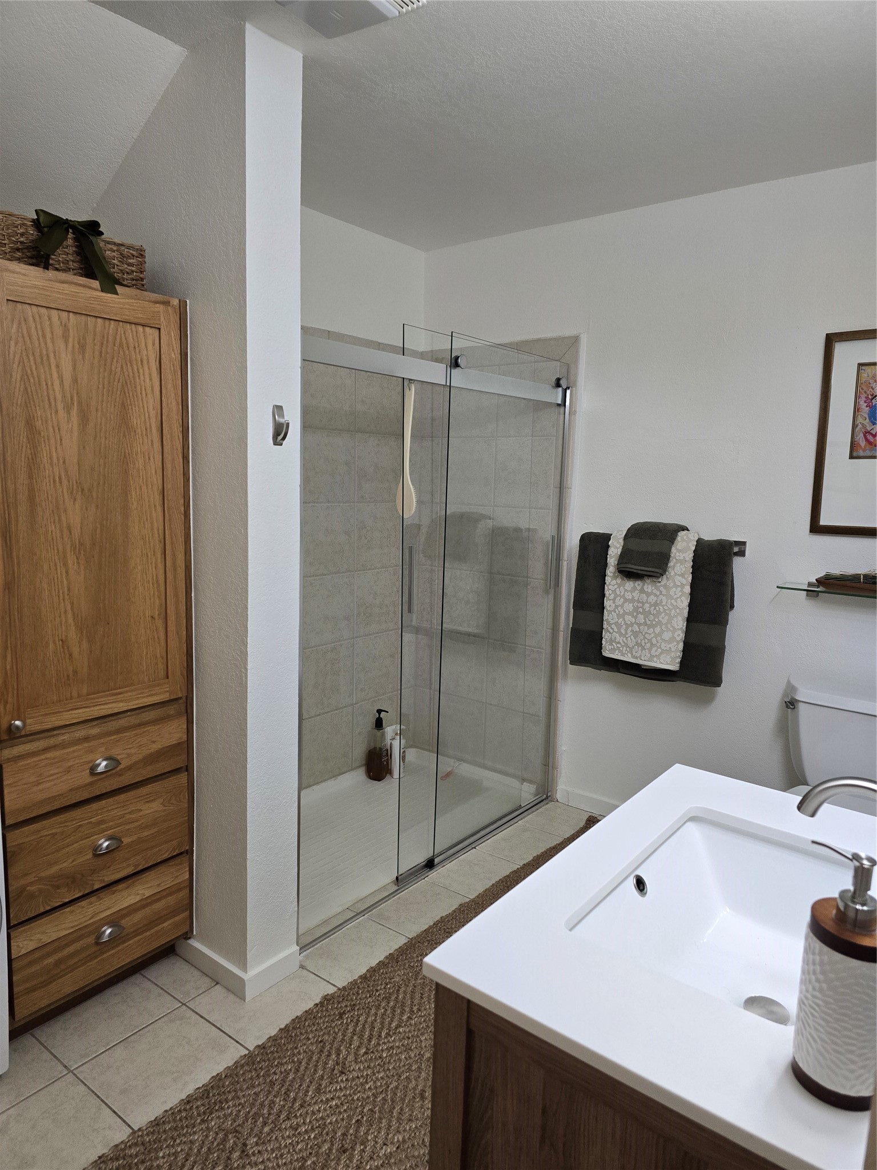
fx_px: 777
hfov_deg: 58.9
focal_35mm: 23
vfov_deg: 73.9
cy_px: 585
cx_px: 438
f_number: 1.7
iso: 200
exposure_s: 1/120
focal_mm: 6.3
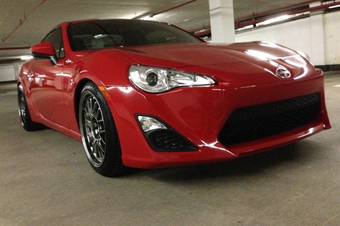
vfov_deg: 37.7
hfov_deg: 54.5
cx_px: 169
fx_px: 330
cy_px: 98
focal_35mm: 35
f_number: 2.4
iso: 800
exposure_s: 1/15
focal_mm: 4.13
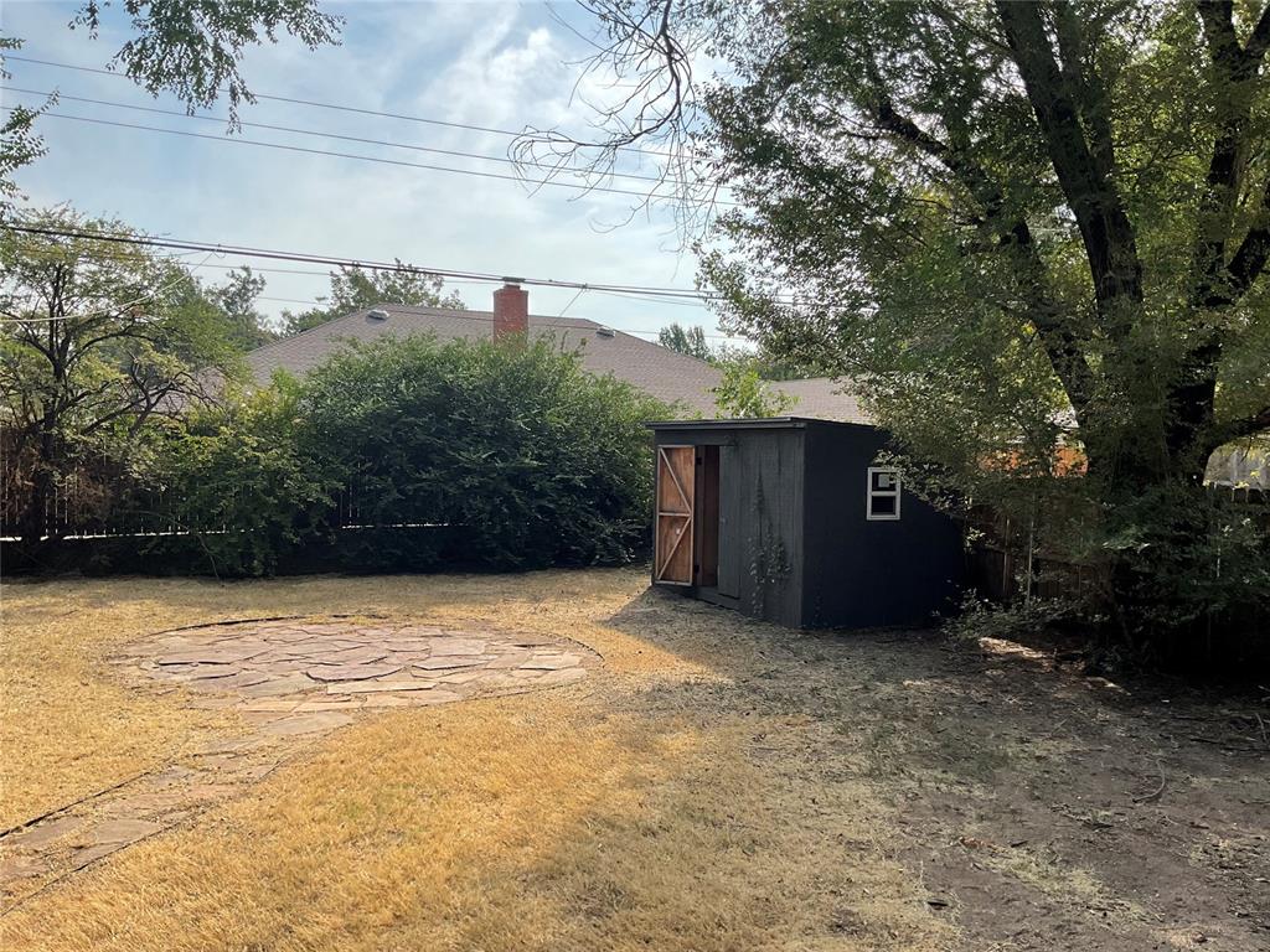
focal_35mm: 29
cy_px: 476
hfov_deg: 61.7
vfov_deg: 48.2
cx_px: 635
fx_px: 1064
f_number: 1.8
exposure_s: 1/1035
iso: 16
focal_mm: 3
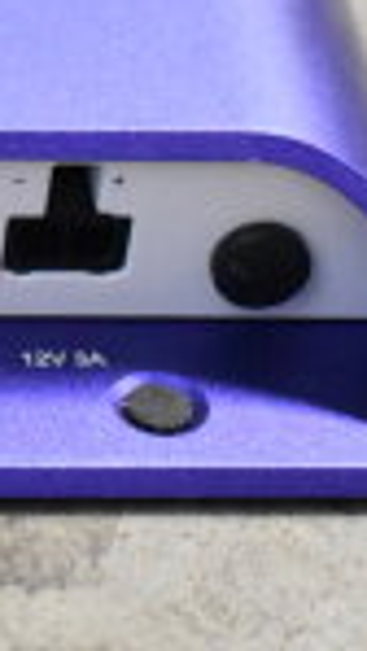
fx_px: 3333
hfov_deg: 6.0
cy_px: 247
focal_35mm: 193
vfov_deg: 11.1
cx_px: -629
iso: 5600
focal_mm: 30
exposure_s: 1/50
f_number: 4.2
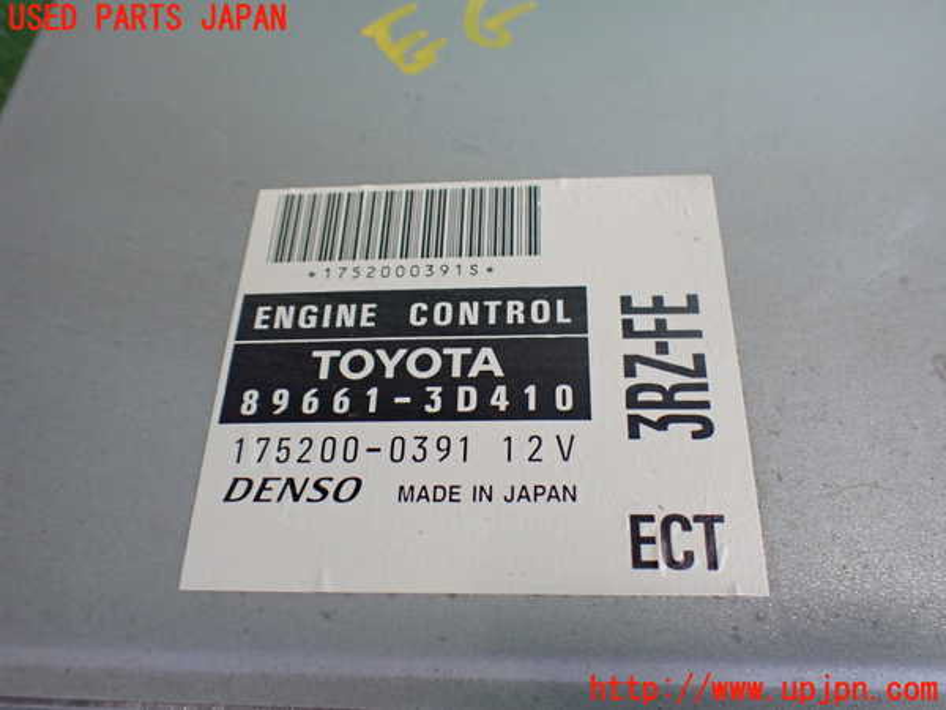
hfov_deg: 60.0
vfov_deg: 46.8
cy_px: 355
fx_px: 820
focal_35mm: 30
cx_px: 473
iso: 500
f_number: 2.3
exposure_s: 1/125
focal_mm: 5.4
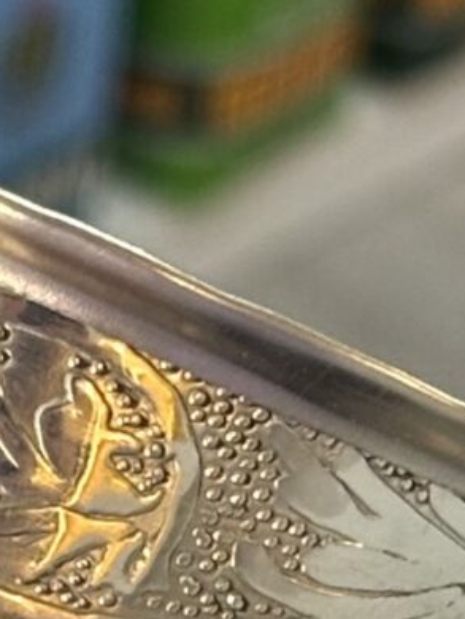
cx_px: -273
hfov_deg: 4.3
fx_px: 6101
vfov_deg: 5.8
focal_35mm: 341
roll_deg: -3.0
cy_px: 902
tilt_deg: -38.4
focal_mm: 5.96
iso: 125
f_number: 1.6
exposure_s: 1/50
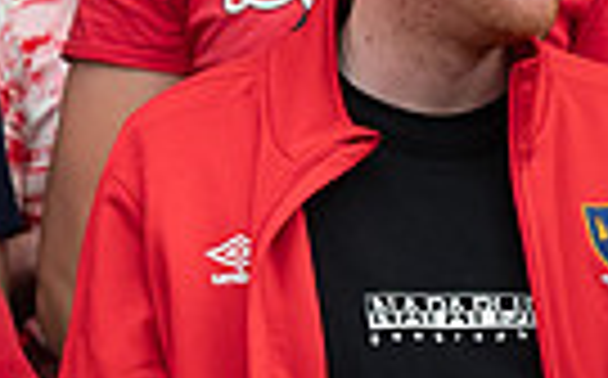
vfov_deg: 3.4
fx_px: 6371
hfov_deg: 5.5
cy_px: -32
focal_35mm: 385
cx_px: 518
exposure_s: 1/500
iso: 800
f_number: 5
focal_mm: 88
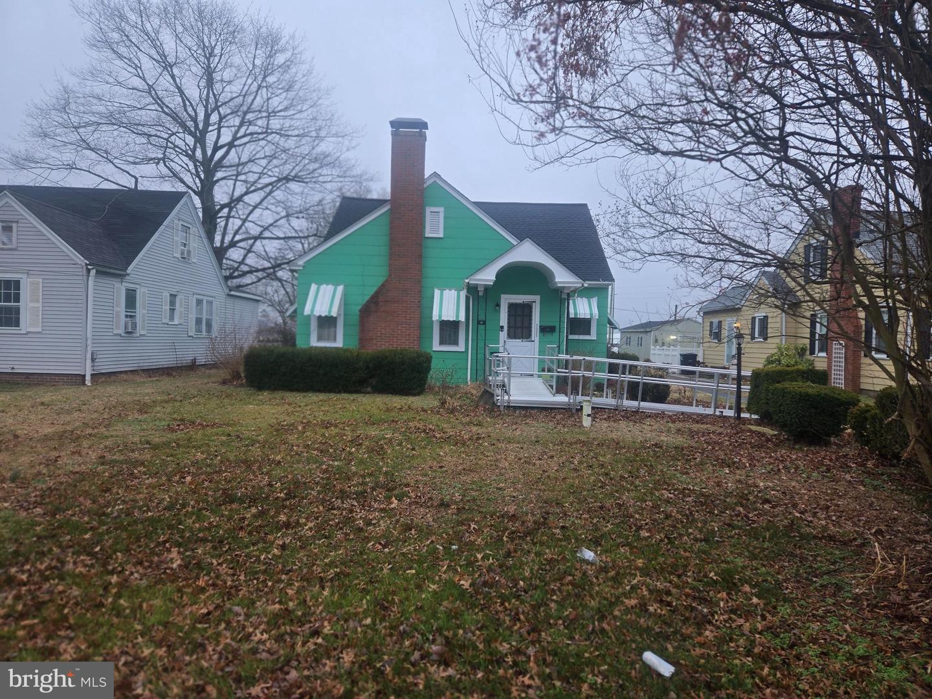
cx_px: 466
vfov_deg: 58.9
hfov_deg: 73.9
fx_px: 619
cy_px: 350
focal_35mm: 23
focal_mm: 5.4
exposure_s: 1/120
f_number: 1.8
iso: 25
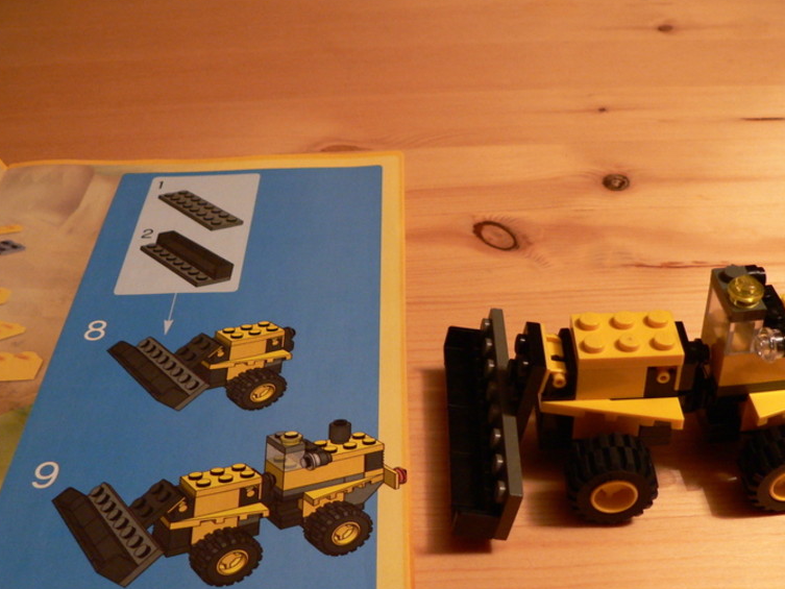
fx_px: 975
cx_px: 453
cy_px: 336
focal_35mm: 43
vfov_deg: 33.6
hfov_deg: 43.7
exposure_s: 1/4
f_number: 2.8
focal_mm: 6
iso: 200
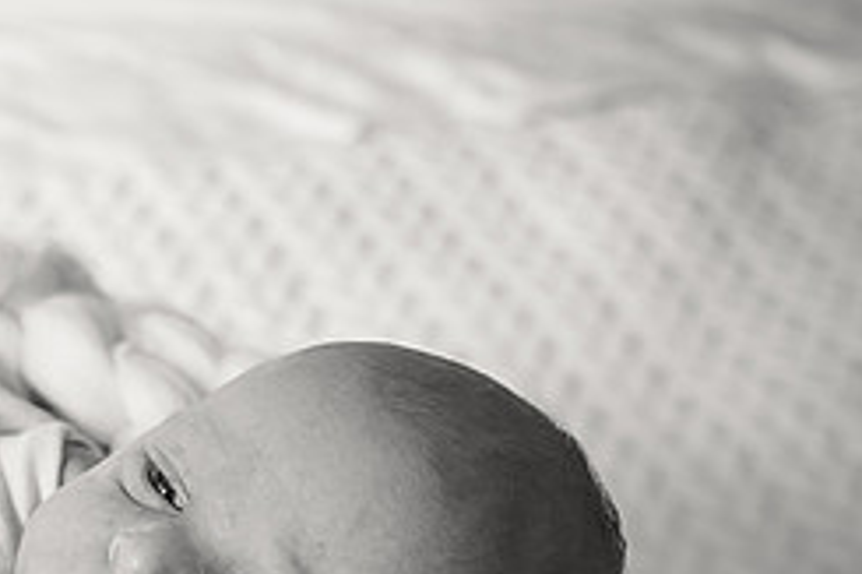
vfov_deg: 14.3
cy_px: 491
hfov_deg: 20.7
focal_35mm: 95
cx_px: -31
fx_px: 2273
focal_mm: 36
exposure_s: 1/500
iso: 2000
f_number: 3.5
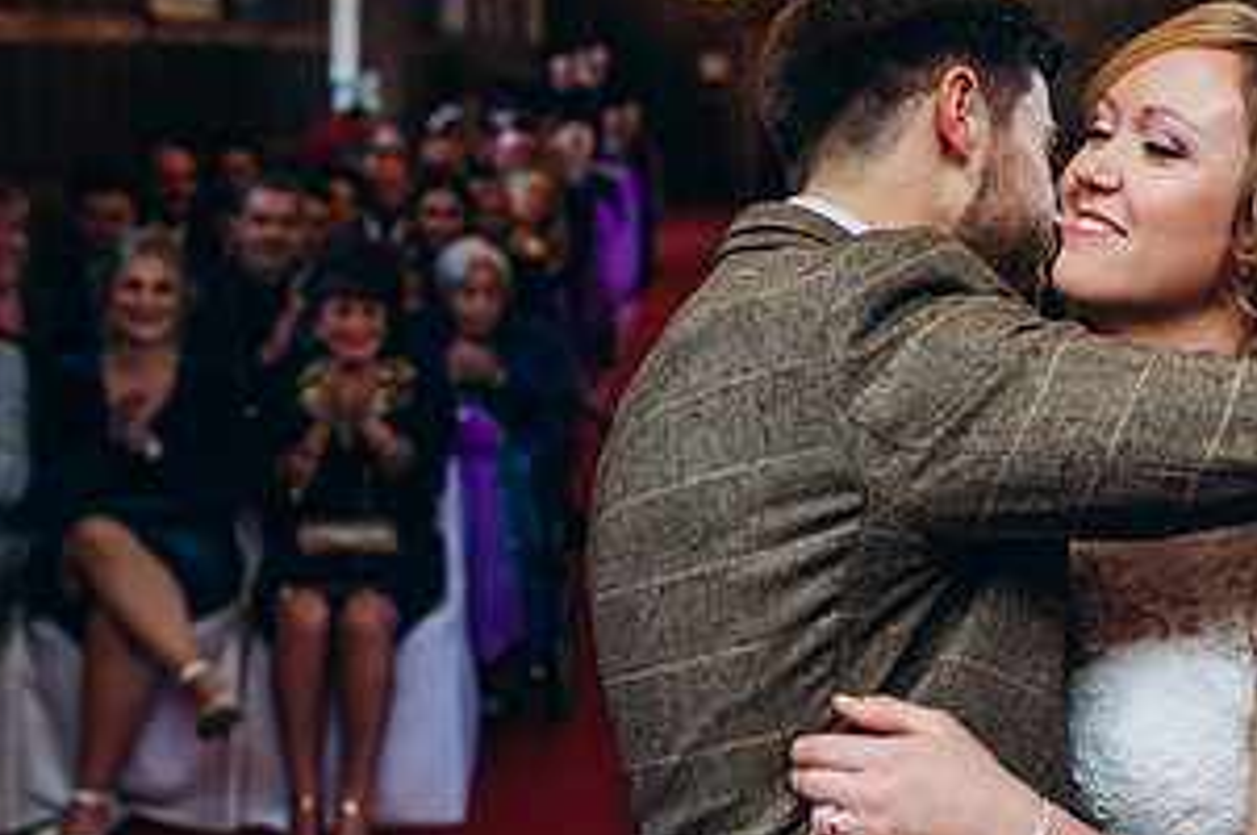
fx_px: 2511
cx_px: 1073
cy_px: 359
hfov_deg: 27.3
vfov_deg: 18.9
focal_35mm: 72
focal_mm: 35
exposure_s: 1/100
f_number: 2.8
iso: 160
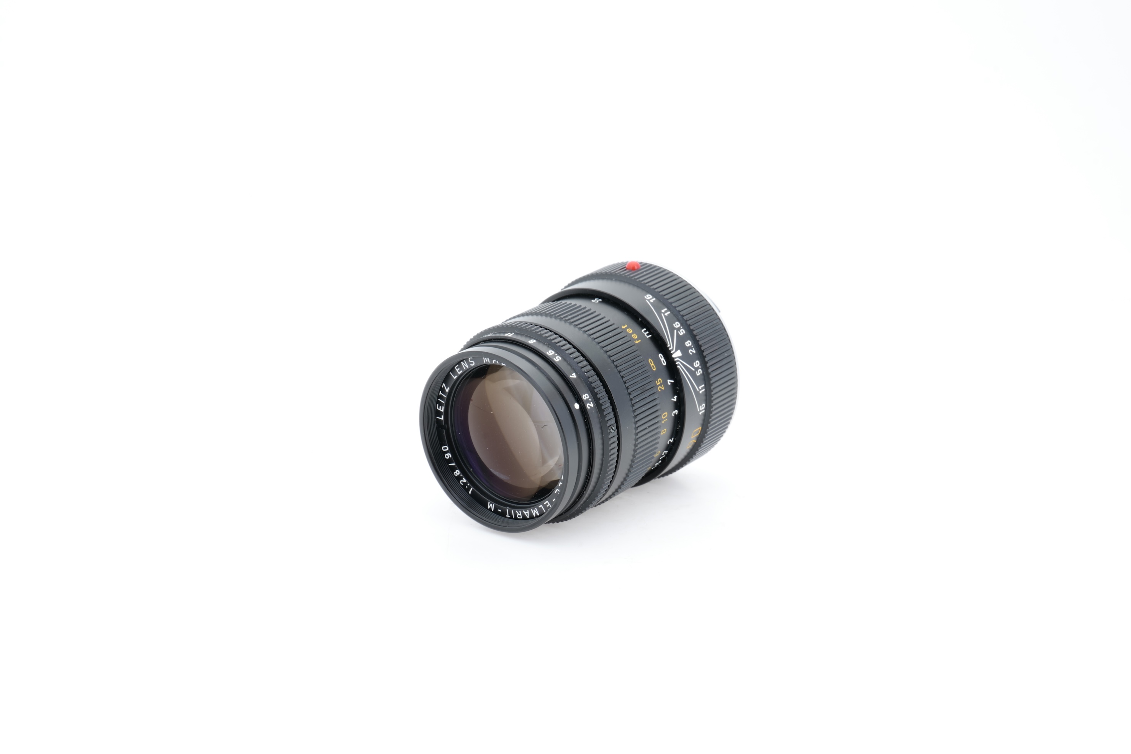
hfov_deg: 29.7
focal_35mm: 68
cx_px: 566
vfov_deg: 20.0
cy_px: 377
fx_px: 2136
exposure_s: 1/3.33
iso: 50
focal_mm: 68
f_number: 20
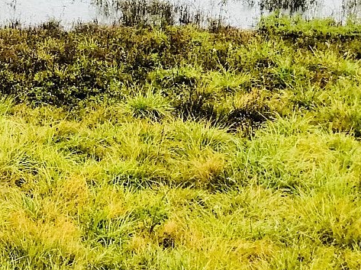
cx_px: -211
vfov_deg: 7.6
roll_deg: -4.0
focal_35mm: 193
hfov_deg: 9.9
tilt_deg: -6.7
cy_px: -130
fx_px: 2011
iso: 25
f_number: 2.8
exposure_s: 1/120
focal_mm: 6.6
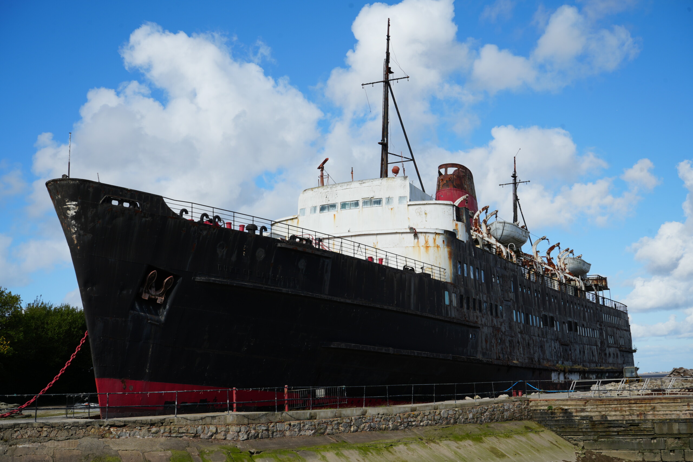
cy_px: 231
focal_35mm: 49
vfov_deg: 27.5
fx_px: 943
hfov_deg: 40.3
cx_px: 346
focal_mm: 49
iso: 100
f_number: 11
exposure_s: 1/200
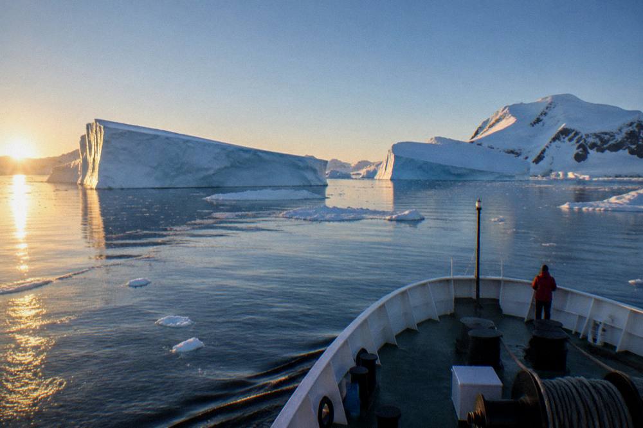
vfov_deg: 28.6
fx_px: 839
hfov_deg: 41.9
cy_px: 214
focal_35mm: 47
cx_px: 322
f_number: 4.5
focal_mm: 47
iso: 200
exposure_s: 1/640
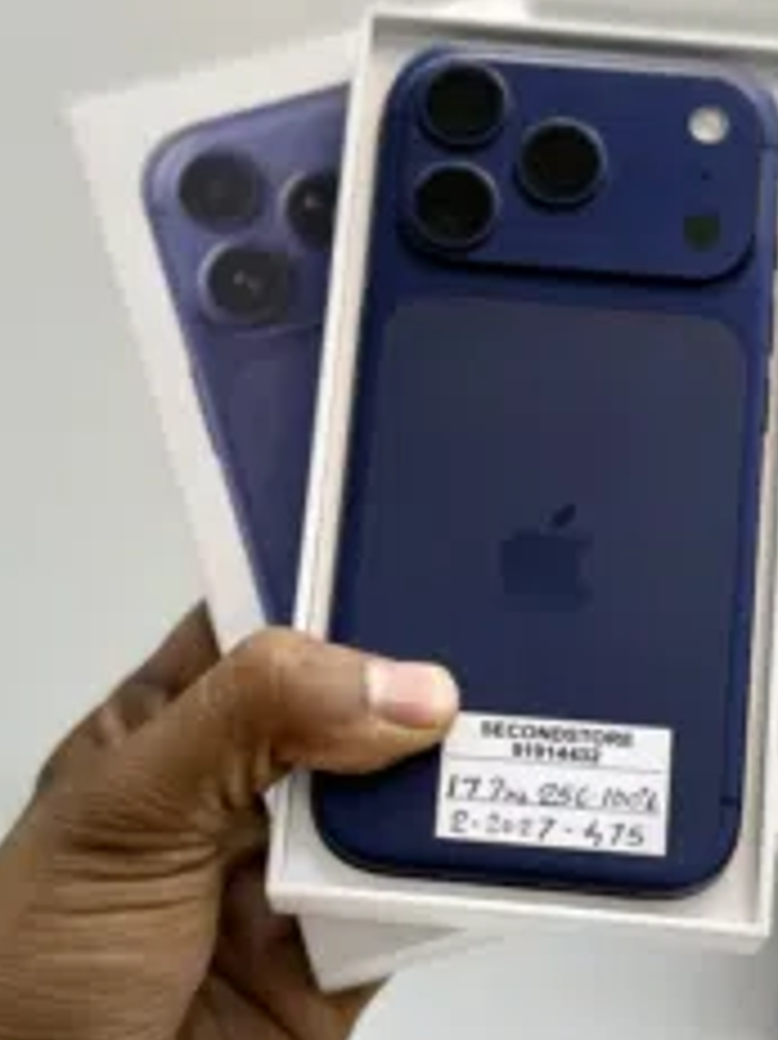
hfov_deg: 16.4
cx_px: 459
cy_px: 468
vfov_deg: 21.8
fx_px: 2700
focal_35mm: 90
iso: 32
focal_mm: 5.96
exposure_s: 1/137
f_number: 1.6
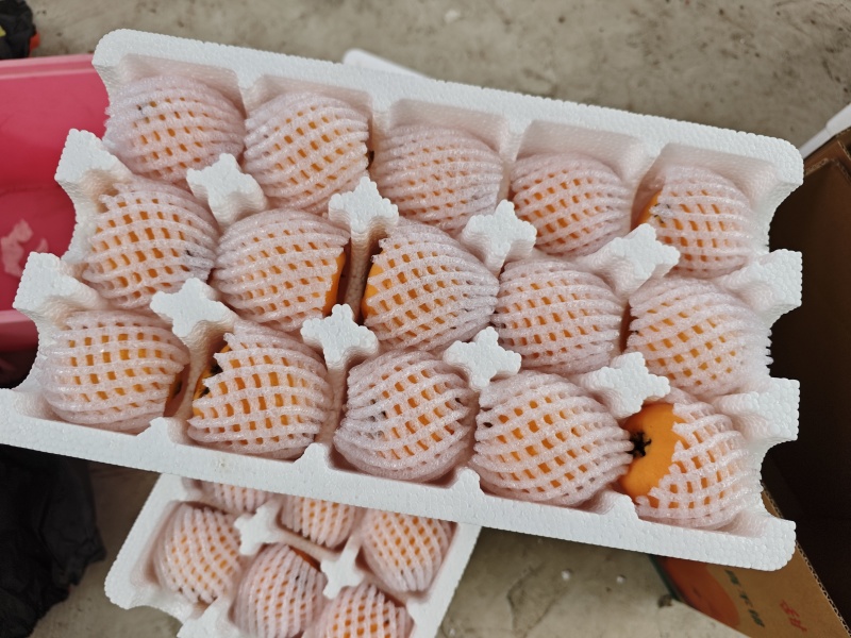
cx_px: 426
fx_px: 590
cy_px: 319
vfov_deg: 56.8
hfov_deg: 71.6
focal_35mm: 24
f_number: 1.6
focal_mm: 5.84
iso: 64
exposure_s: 1/100
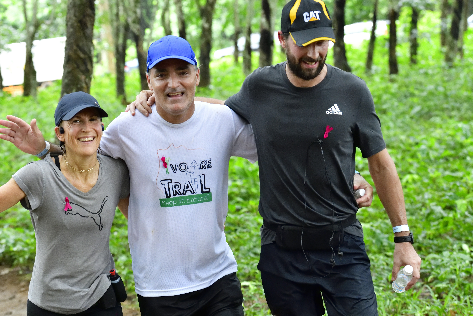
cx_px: 173
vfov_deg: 10.7
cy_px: 176
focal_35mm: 128
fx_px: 1682
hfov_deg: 16.0
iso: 5600
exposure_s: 1/320
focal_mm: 100
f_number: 5.6
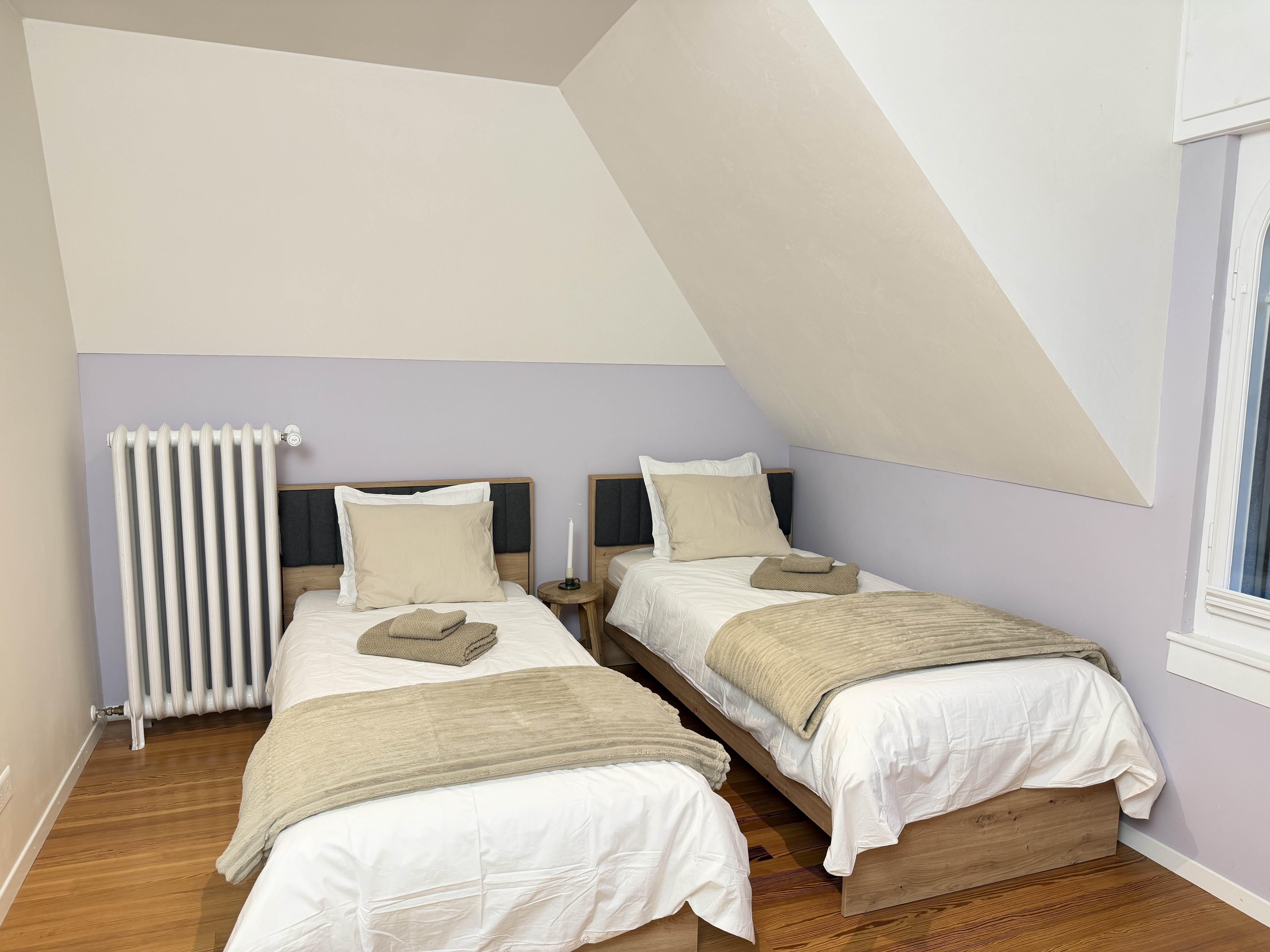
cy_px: 476
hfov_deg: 71.6
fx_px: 881
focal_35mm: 24
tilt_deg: -8.0
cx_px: 635
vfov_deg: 56.8
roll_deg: -0.5
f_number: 1.78
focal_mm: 6.76
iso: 125
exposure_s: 1/50
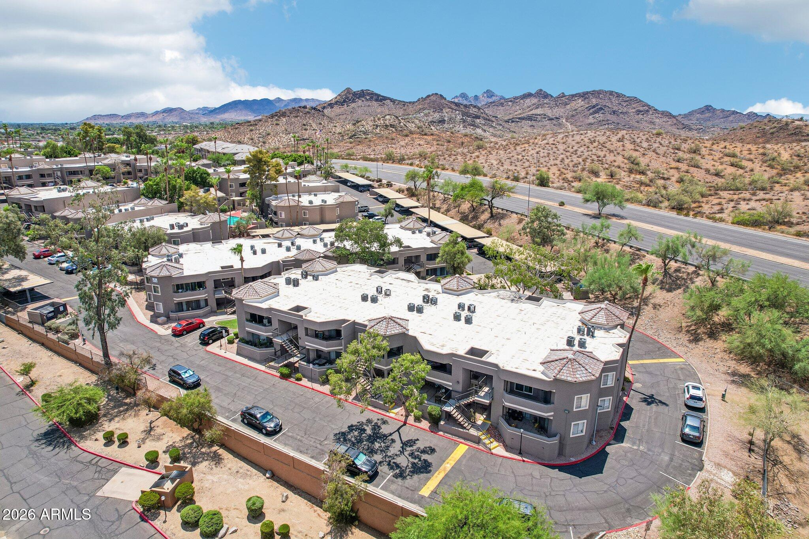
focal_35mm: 22
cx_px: 404
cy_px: 270
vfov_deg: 57.2
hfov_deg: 78.6
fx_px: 494
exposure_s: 1/2000
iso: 100
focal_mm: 8.4
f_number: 2.8
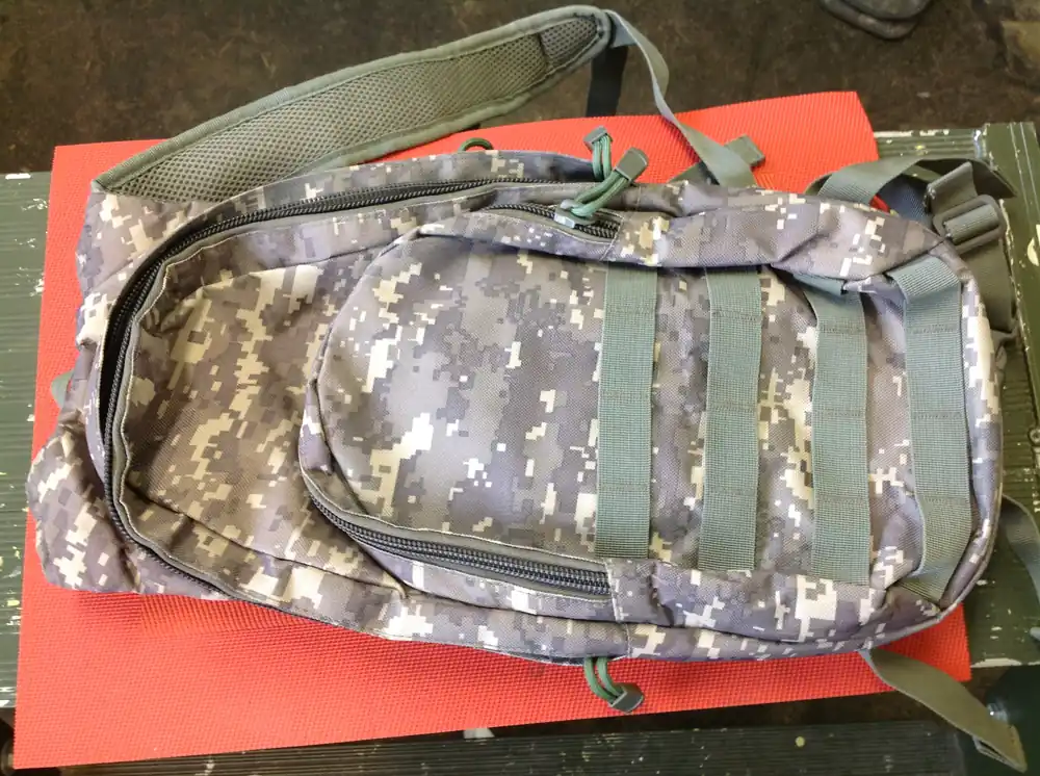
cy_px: 388
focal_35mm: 35
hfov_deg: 52.7
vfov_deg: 40.6
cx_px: 520
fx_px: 1050
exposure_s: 1/15
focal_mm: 4.28
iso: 64
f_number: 2.4
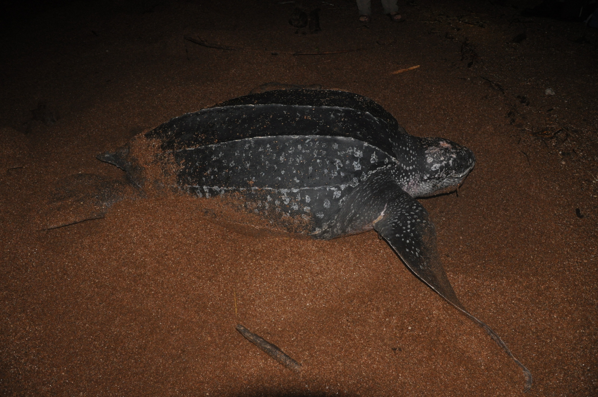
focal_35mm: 27
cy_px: 198
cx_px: 299
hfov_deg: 67.4
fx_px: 448
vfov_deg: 47.8
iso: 800
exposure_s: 1/60
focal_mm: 18
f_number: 3.5
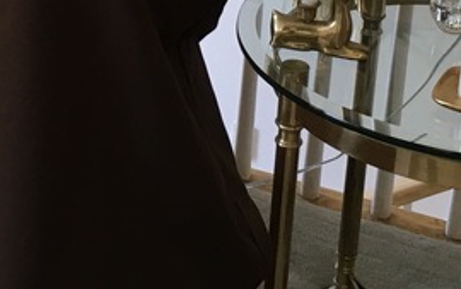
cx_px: 80
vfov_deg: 11.2
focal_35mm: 114
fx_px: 1433
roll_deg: -3.3
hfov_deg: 18.1
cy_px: -104
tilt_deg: -19.2
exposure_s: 1/30
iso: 80
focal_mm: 4.15
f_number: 2.2
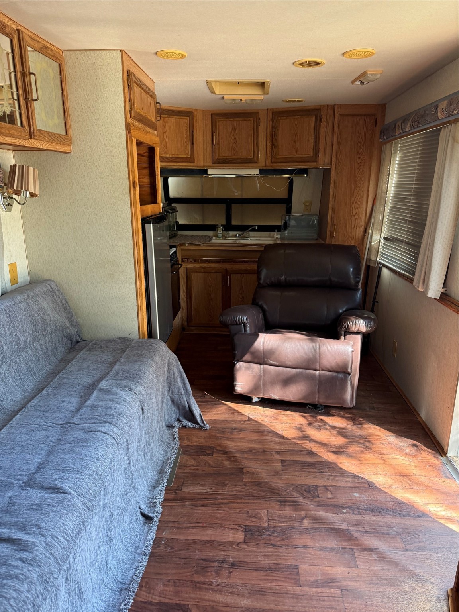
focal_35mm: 24
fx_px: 424
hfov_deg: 56.8
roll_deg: -1.6
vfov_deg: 71.6
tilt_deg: -16.4
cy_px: 306
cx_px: 230
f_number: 1.78
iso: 250
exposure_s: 1/60
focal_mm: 6.76
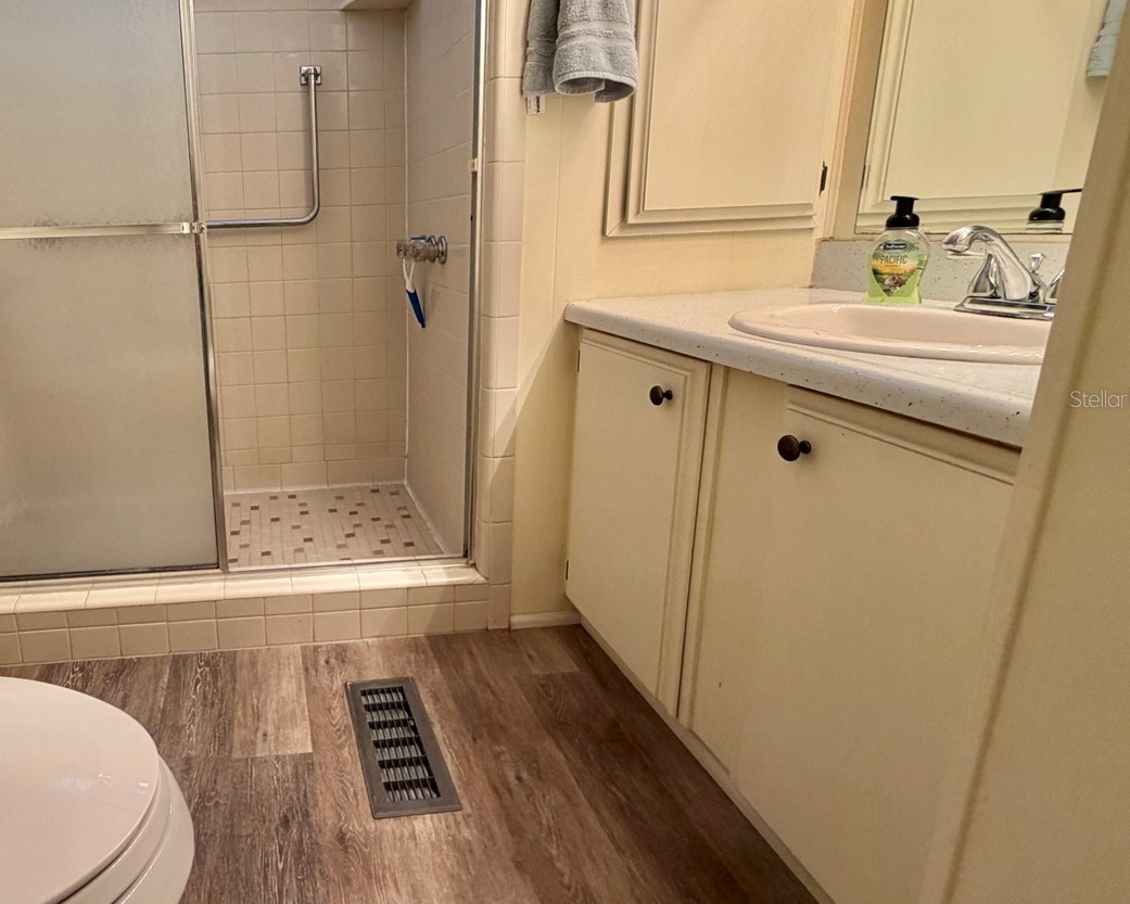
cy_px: 398
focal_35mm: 21
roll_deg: +2.1
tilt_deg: -13.7
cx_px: 304
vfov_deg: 65.3
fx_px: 702
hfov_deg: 73.0
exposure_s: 1/60
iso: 200
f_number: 2.2
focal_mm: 2.22
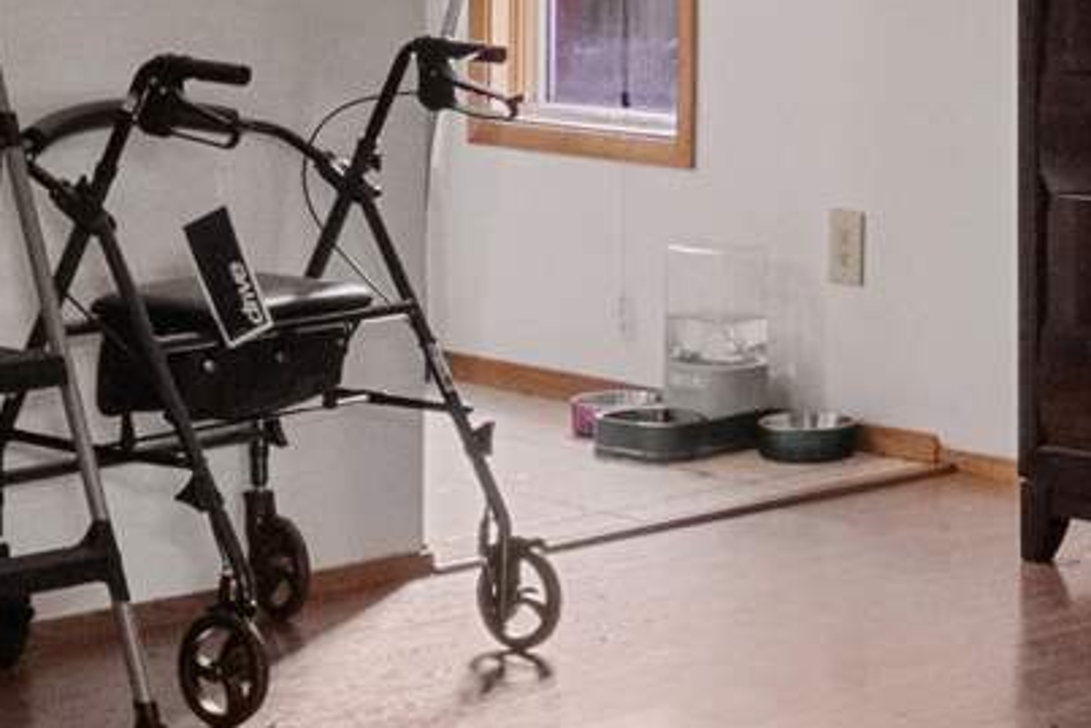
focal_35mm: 122
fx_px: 3698
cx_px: 1318
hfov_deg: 16.1
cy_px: -179
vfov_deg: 11.0
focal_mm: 10.5
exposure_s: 1/4
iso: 400
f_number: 8
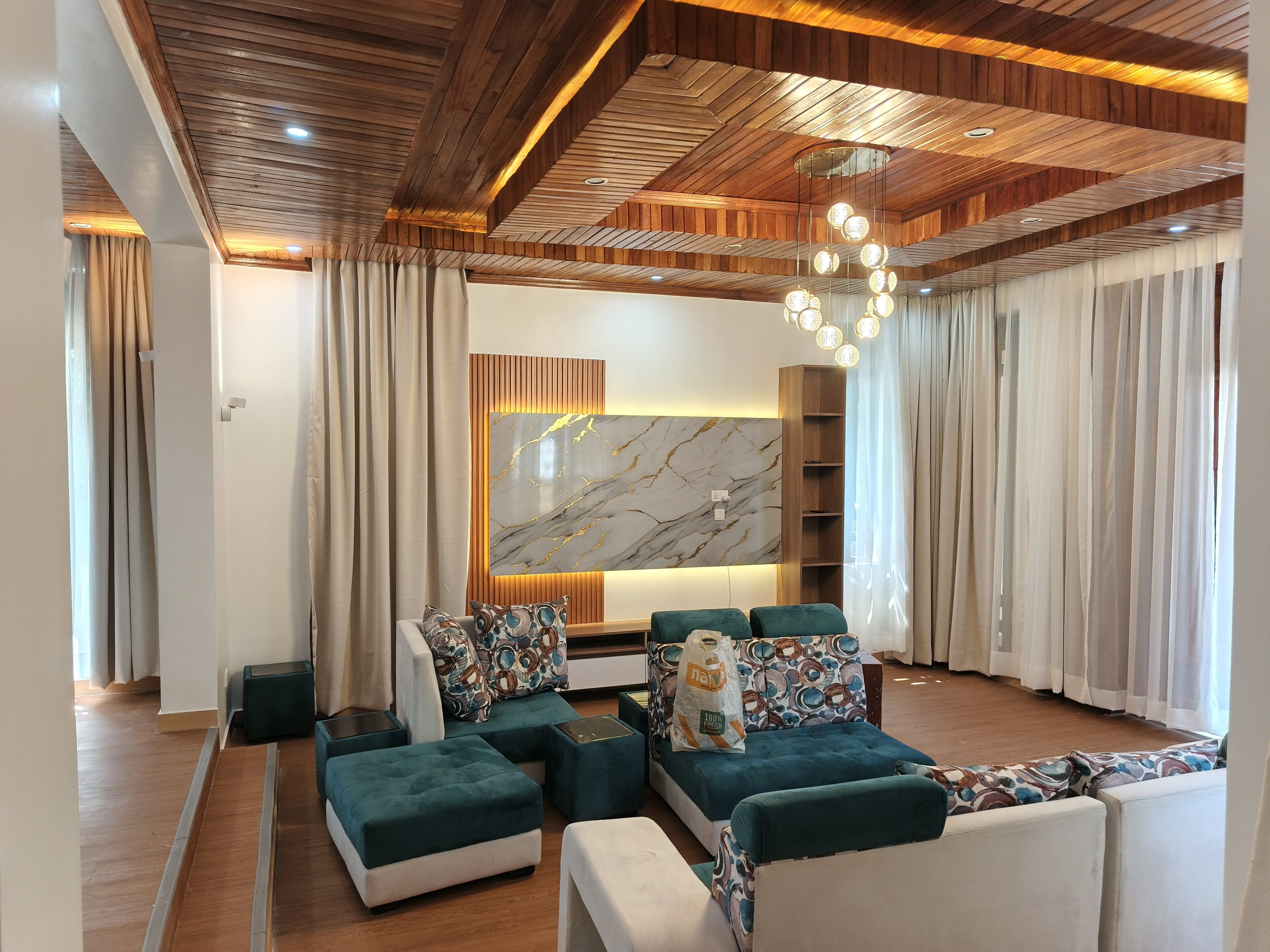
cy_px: 476
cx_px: 635
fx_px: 844
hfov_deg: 73.9
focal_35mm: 23
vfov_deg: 58.9
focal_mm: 5.56
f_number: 1.8
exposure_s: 1/100
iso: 272
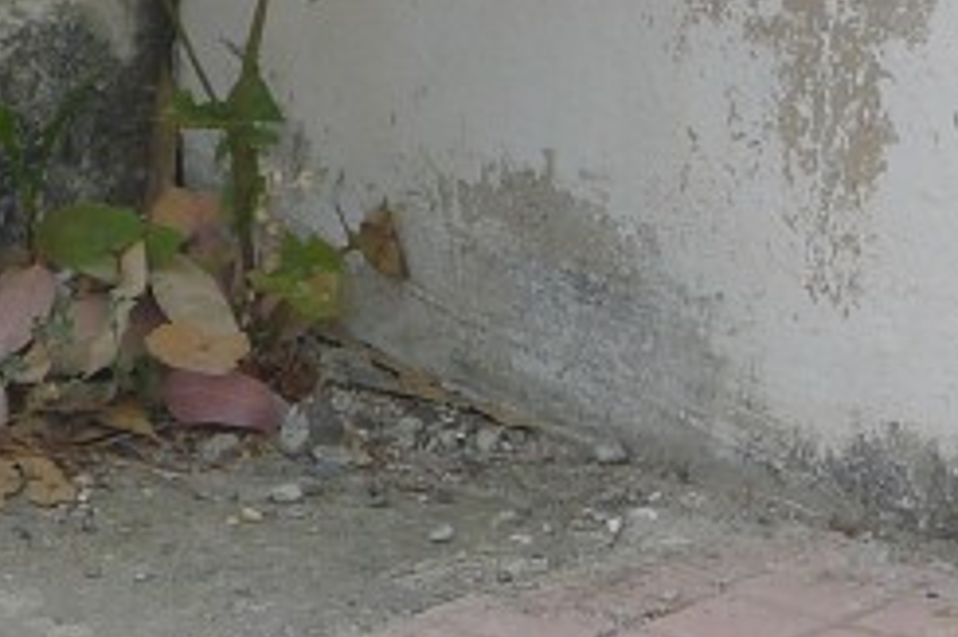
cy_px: -727
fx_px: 6515
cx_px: 764
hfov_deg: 8.4
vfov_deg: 5.5
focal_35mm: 245
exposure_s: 1/500
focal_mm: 10.7
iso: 80
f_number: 4
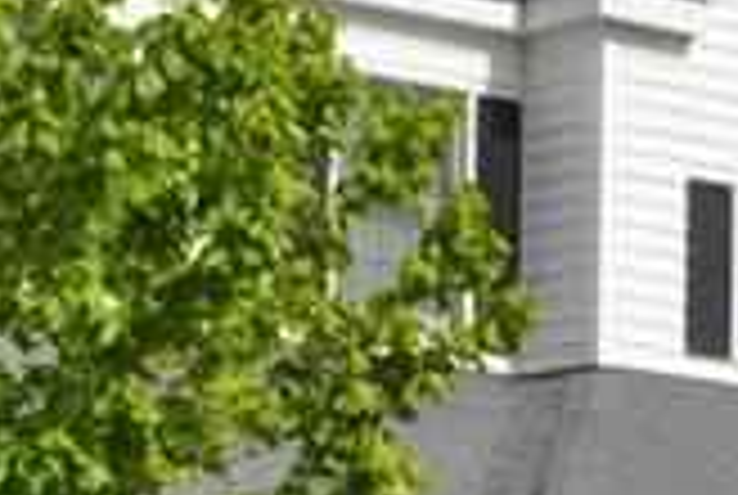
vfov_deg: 3.3
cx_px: 418
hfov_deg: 4.9
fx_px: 8628
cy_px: 677
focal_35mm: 420
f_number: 10
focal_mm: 45
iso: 200
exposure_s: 1/400
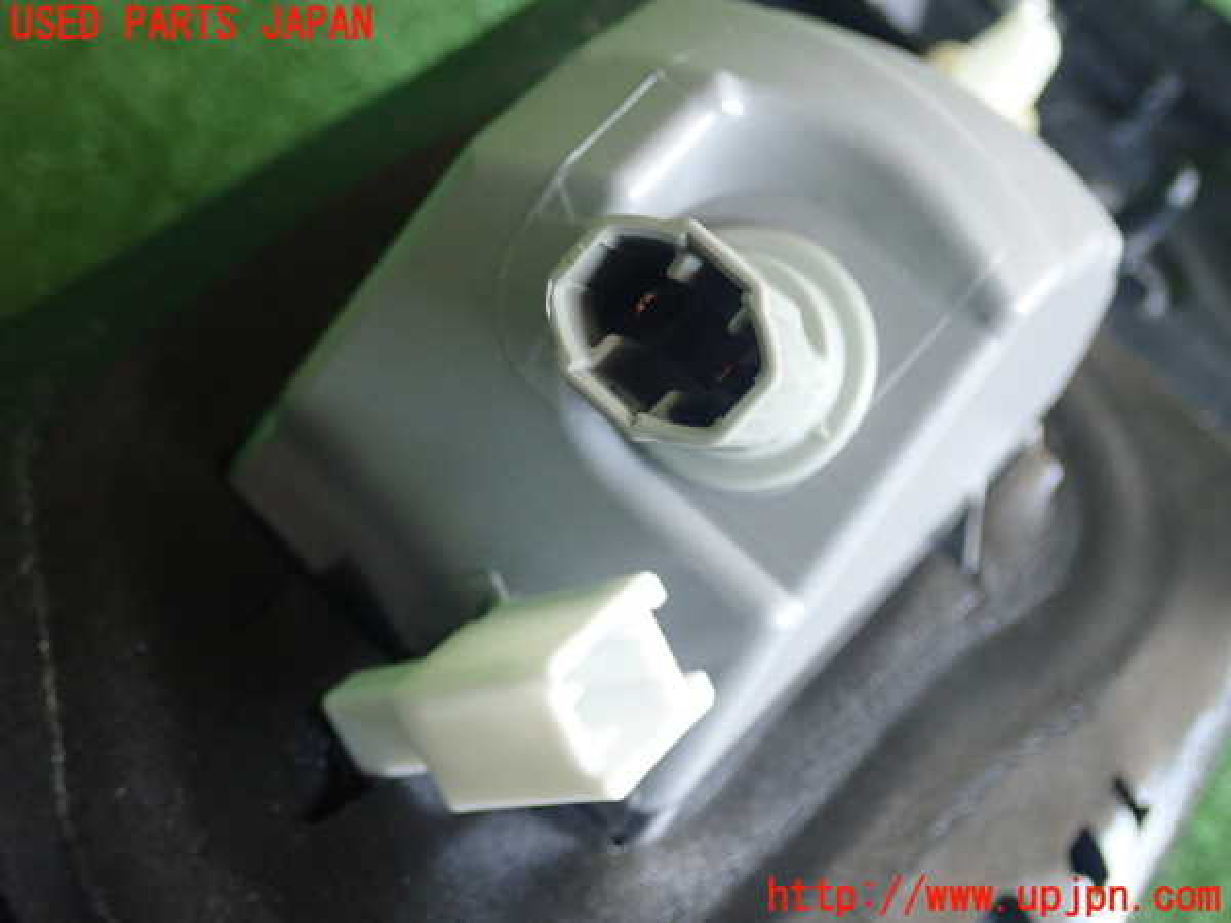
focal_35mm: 46
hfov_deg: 41.2
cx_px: 616
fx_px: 1636
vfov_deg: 31.5
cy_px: 462
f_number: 3.1
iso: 800
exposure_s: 1/125
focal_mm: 8.41
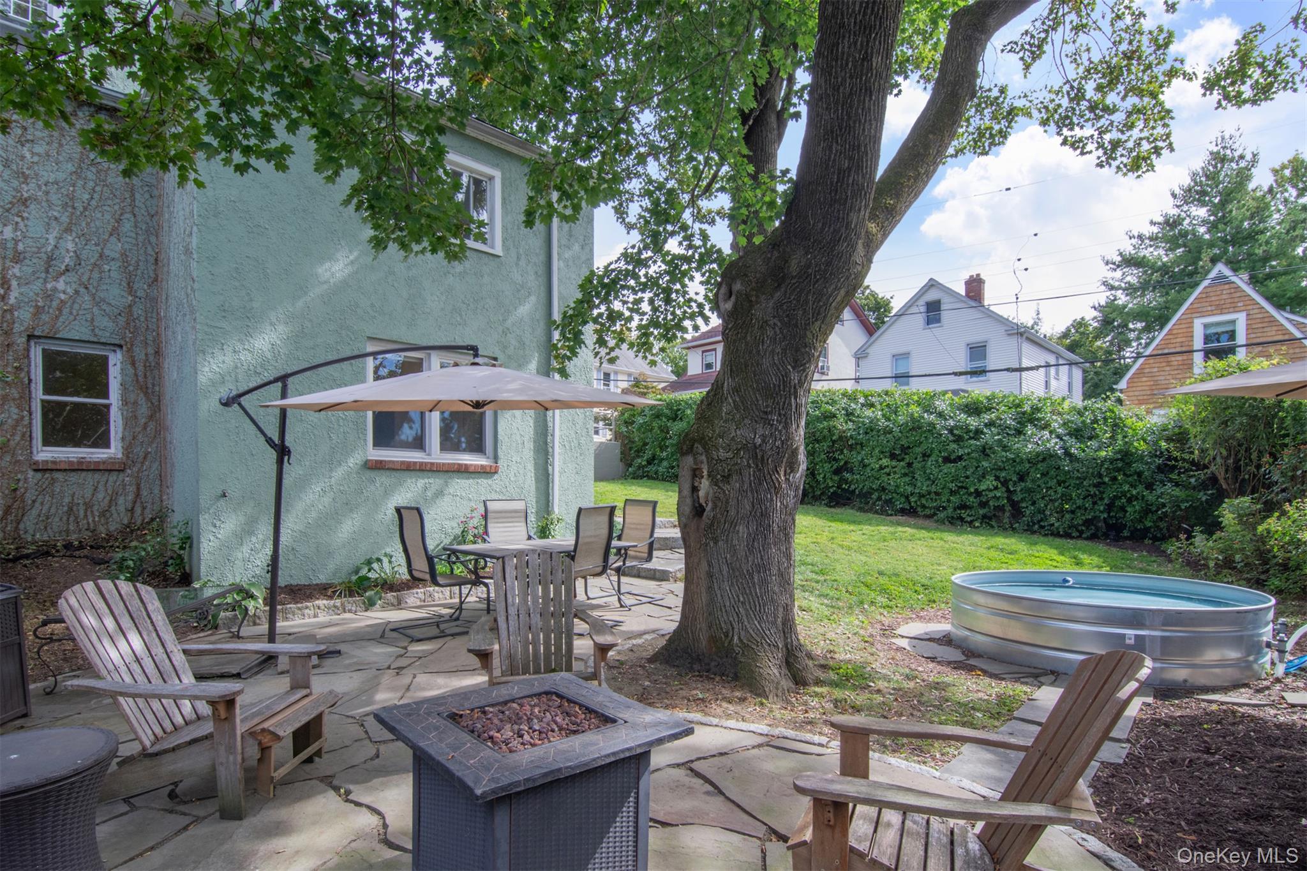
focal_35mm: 16
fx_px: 599
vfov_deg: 72.0
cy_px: 436
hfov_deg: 95.0
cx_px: 654
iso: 500
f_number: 14
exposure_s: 1/125
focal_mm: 11
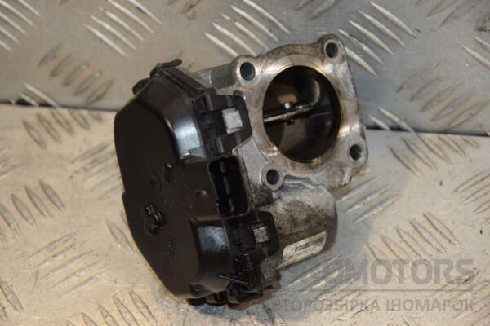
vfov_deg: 10.8
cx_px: 245
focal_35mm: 128
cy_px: 163
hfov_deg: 16.1
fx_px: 1735
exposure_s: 1/200
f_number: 5.6
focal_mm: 85
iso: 800
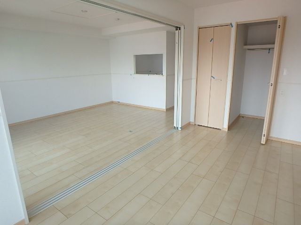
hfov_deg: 79.0
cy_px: 112
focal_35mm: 21
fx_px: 183
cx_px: 150
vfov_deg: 63.4
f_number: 3.5
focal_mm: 3.7
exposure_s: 1/60
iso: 125
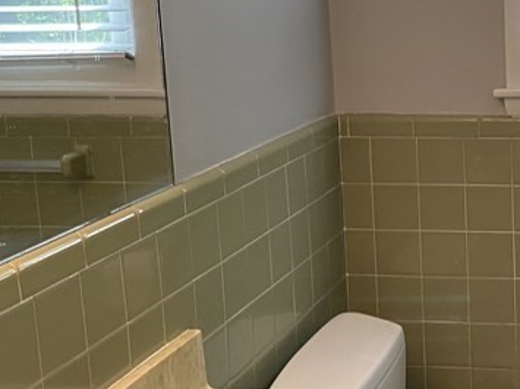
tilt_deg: -10.3
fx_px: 1126
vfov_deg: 19.6
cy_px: 178
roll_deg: +0.5
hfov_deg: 24.8
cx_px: 521
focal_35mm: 75
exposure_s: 1/60
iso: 80
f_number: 1.8
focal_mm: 4.25
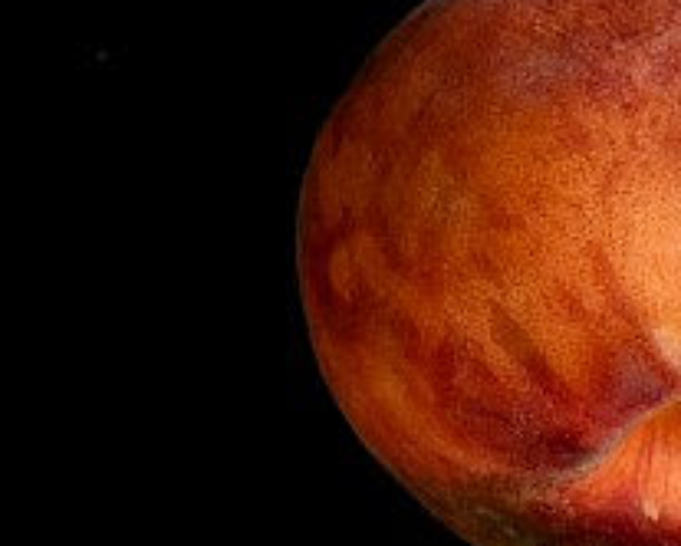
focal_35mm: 292
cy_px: 533
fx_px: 5891
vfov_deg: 5.3
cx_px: 1602
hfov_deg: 6.3
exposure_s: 1/500
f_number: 5.6
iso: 800
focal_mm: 42
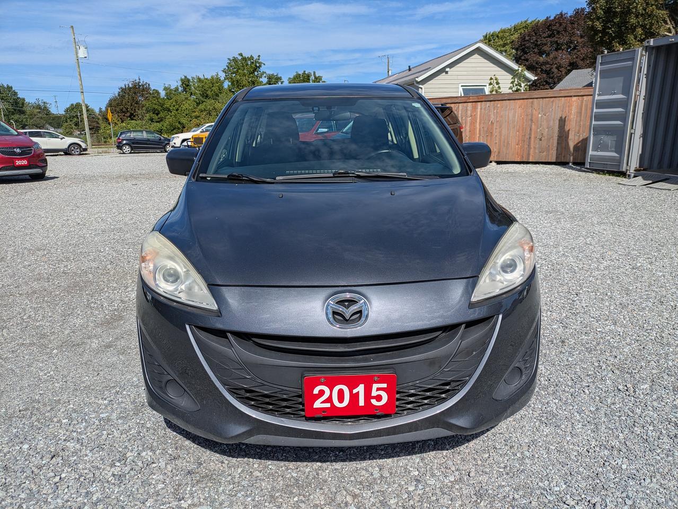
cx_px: 339
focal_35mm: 25
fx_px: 490
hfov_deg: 69.4
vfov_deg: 54.9
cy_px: 254
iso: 48
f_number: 1.89
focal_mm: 5.43
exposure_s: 1/4184
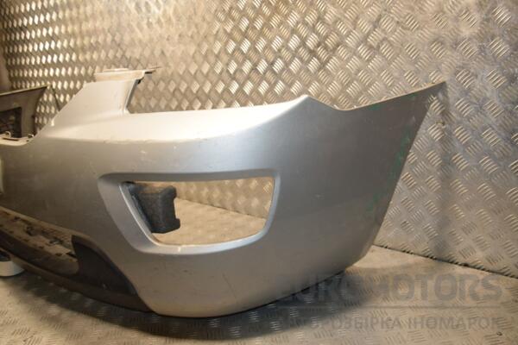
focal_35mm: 32
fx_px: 453
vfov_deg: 41.7
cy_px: 172
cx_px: 259
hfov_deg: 59.5
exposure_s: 1/200
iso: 800
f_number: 5
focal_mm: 21
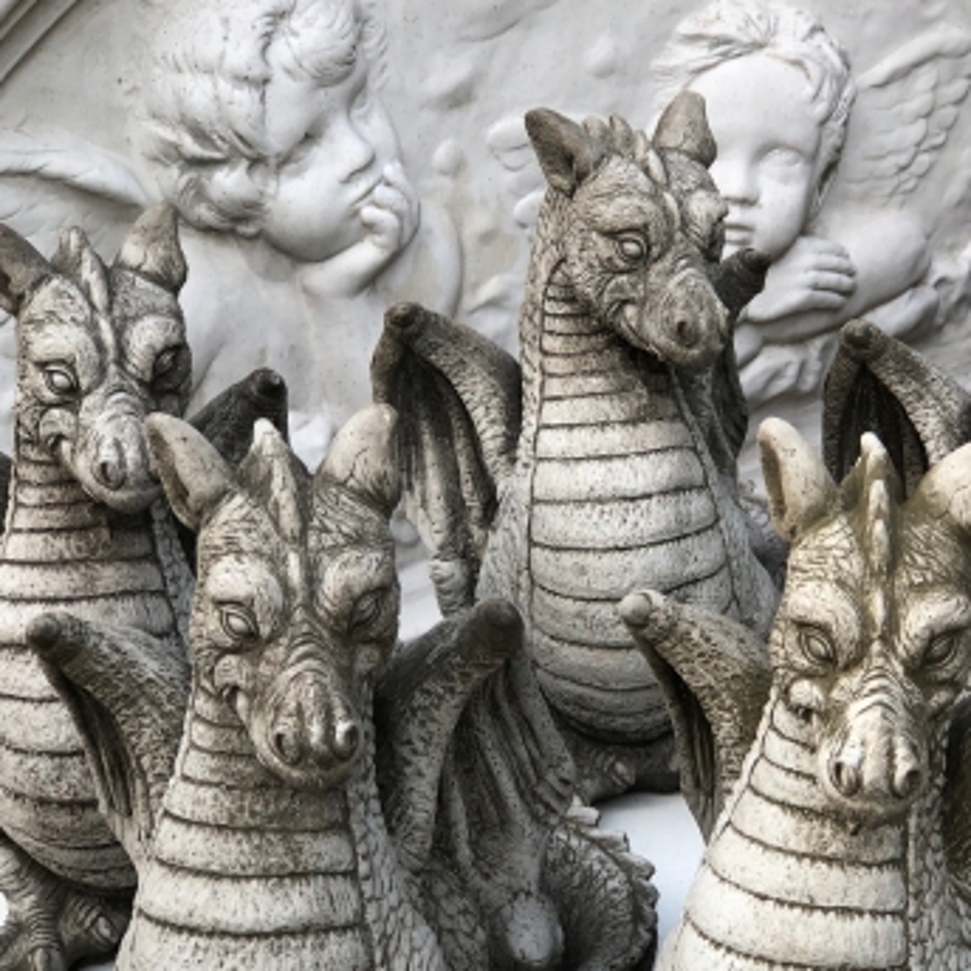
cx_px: 596
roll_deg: +2.0
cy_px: 494
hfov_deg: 19.7
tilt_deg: -21.8
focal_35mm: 88
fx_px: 2793
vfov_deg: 19.7
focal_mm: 6.6
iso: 32
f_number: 2.8
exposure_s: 1/121
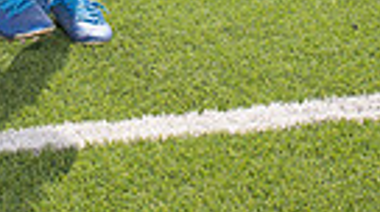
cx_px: 20
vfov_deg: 8.9
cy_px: -354
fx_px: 1187
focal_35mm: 118
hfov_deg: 17.8
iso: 125
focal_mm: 34
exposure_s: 1/320
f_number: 7.1
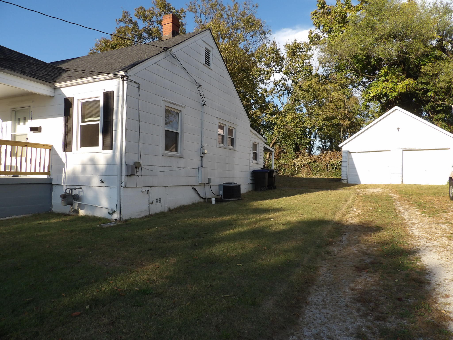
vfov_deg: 56.8
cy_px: 170
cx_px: 226
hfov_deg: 71.6
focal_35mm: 24
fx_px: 314
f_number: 3.2
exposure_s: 1/625
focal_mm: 4.3
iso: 100
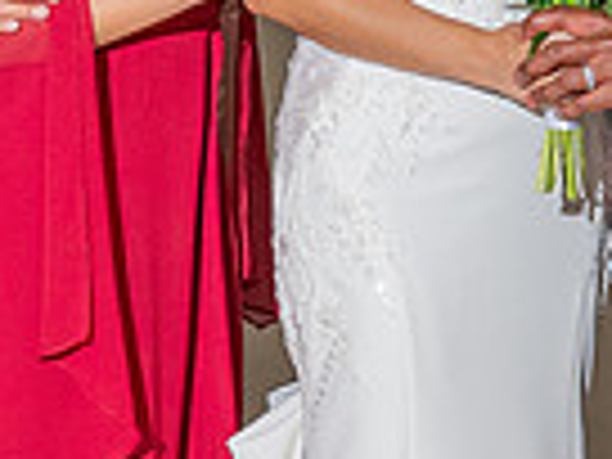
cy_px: 34
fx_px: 3783
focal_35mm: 214
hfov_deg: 9.2
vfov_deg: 6.9
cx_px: 386
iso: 800
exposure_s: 1/200
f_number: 5.6
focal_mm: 33.5
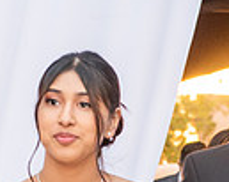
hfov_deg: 5.7
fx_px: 2303
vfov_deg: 4.5
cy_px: 395
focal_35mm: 340
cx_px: 123
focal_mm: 56
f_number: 5
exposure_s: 1/160
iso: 800
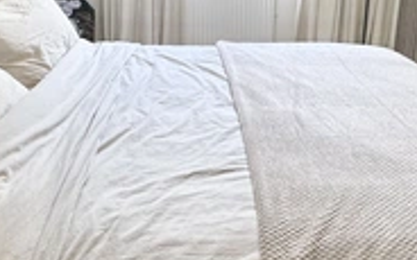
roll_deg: -1.5
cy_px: 34
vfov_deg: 28.9
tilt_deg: -13.4
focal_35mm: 43
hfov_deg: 46.2
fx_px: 489
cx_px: 194
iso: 160
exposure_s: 1/100
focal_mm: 2.22
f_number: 2.2
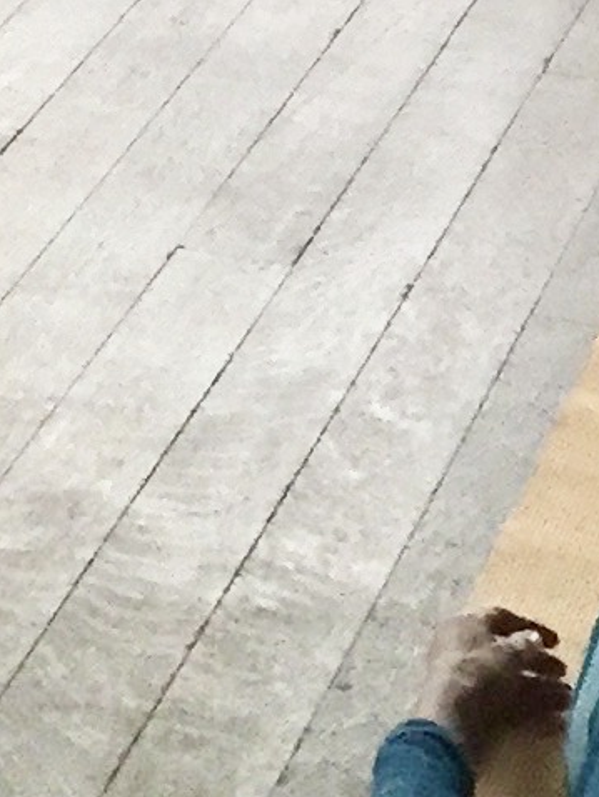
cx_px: -417
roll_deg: +0.1
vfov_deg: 9.2
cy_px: -964
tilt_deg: -6.0
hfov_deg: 7.3
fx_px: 4564
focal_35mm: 198
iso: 100
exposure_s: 1/30
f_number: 2.2
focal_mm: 4.15
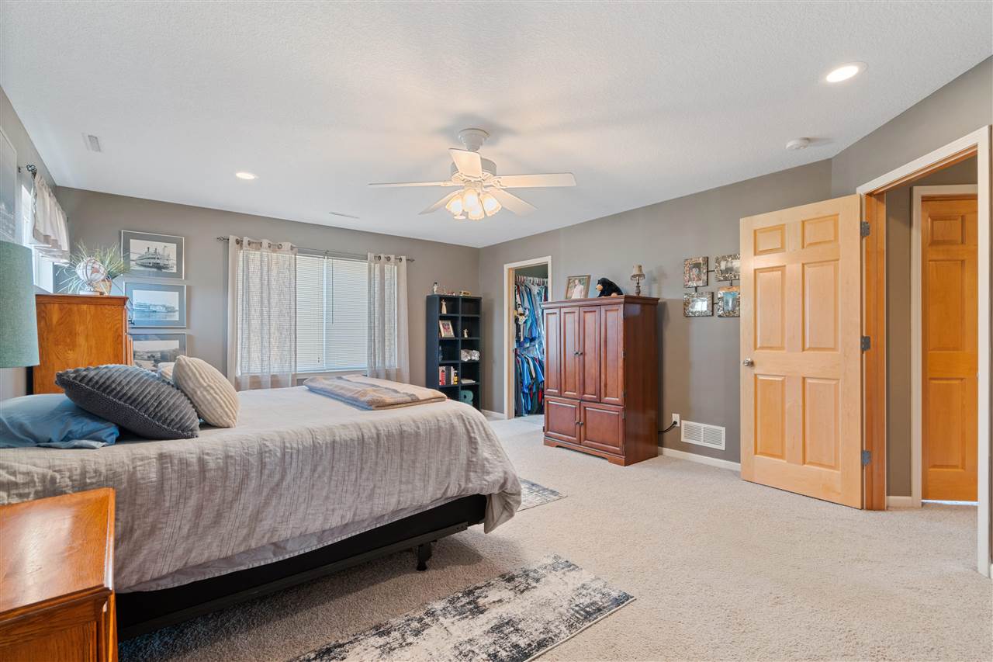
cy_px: 331
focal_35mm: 16
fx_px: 441
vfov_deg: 73.7
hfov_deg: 96.7
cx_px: 496
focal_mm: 16
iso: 640
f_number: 10
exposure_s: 1.3
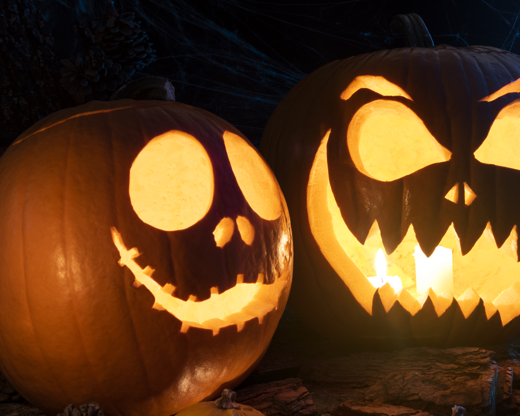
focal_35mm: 57
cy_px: 213
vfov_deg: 26.7
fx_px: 877
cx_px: 346
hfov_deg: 32.7
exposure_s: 4
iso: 200
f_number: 13
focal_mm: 40
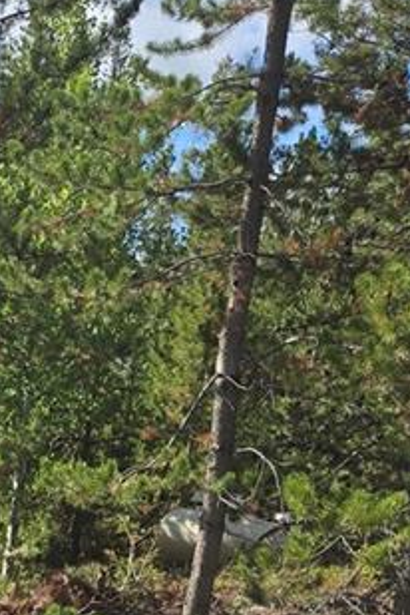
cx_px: -366
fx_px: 1589
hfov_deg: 13.1
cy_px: 965
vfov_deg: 18.8
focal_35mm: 93
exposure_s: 1/1628
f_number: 1.8
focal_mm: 5.4
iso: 25
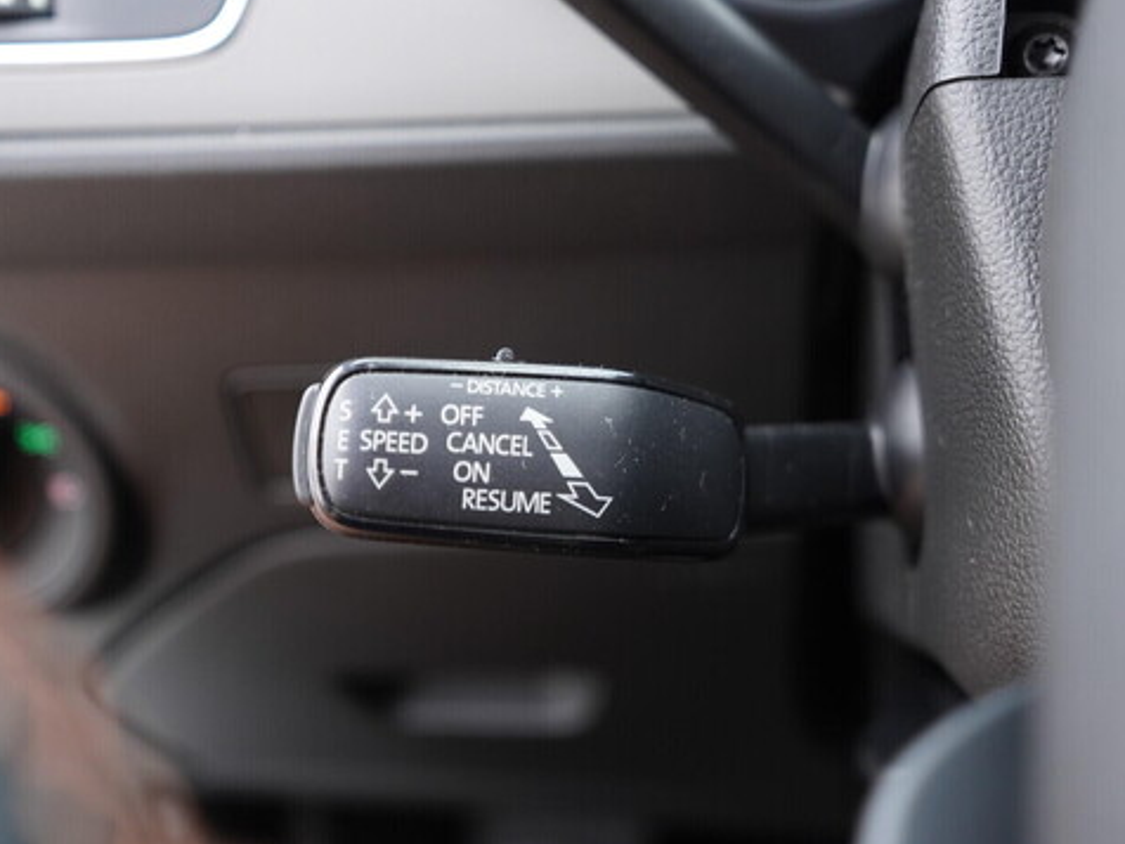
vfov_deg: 36.0
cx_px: 603
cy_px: 415
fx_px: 1300
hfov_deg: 46.8
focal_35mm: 40
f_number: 2.8
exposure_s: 1/40
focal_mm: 24
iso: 640
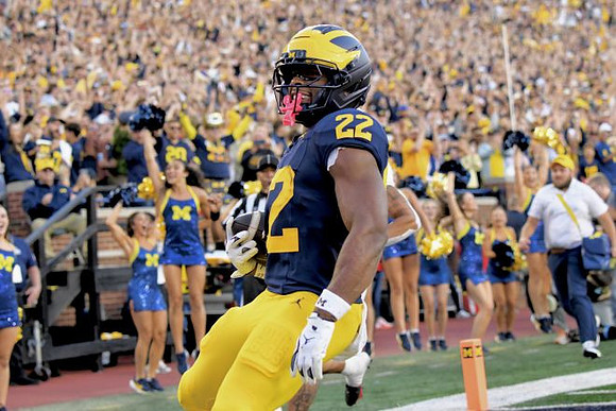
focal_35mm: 132
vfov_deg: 10.4
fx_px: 2259
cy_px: 206
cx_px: 308
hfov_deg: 15.5
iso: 3200
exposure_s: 1/1000
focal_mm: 110
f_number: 4.8
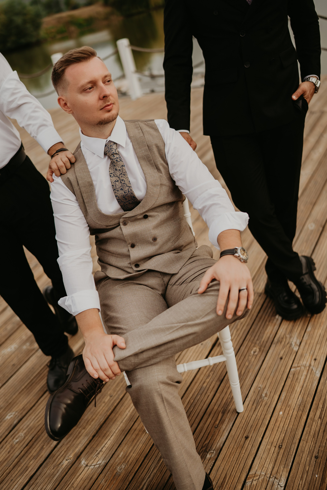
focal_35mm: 35
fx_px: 477
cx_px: 164
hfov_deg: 37.9
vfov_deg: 54.4
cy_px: 245
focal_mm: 35
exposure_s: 1/2000
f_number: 1.6
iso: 80
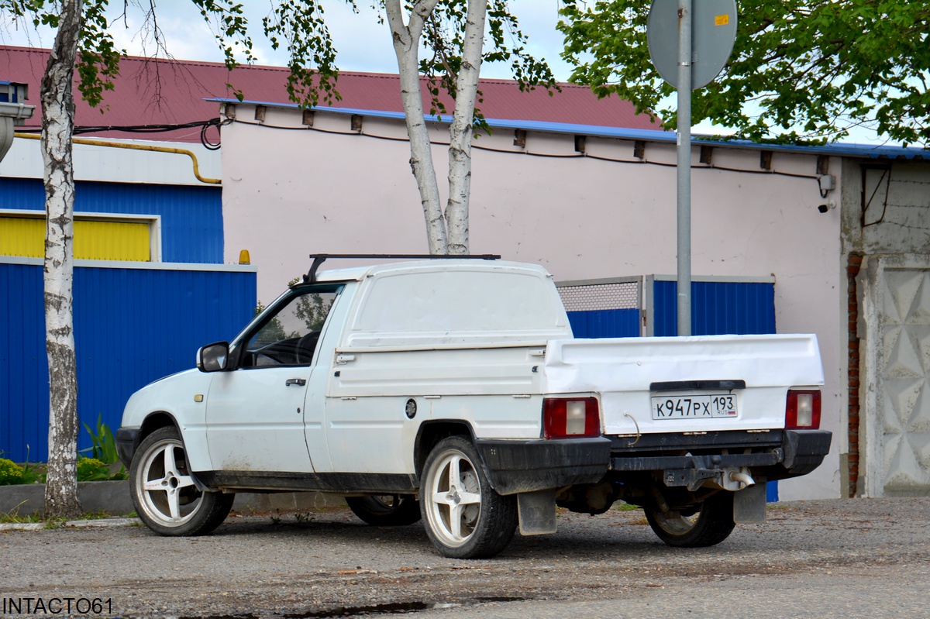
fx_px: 3486
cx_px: 465
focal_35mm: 135
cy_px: 310
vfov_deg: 10.2
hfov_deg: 15.2
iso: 140
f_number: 8
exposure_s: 1/250
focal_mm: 90
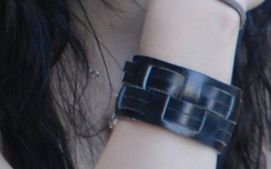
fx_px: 8489
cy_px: -231
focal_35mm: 1150
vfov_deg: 1.1
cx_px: -225
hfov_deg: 1.8
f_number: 5.6
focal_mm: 135
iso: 320
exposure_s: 1/40
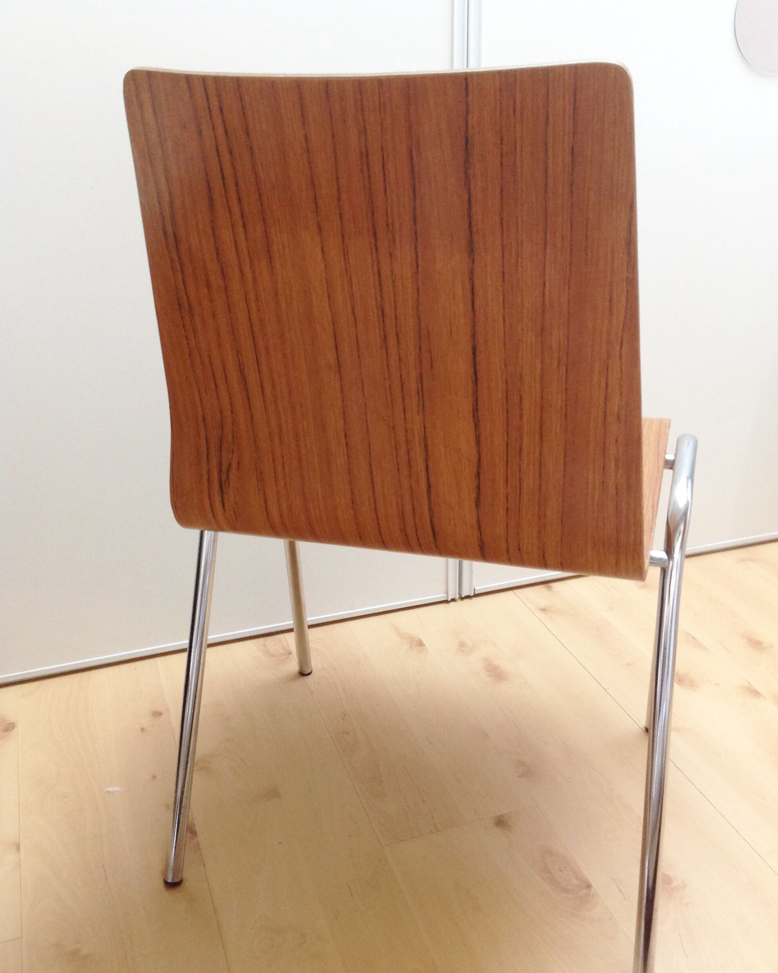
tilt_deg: -25.4
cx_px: 391
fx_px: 1065
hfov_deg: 40.1
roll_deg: +2.3
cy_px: 521
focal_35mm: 37
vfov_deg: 49.0
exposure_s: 1/15
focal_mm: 4.28
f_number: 2.4
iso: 160
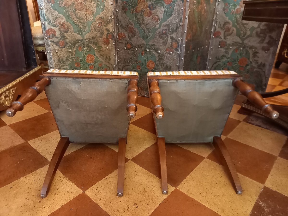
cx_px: 144
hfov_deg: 69.4
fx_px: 208
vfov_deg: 54.9
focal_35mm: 25
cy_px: 108
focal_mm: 4.65
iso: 1250
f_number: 1.8
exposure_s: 1/16.7
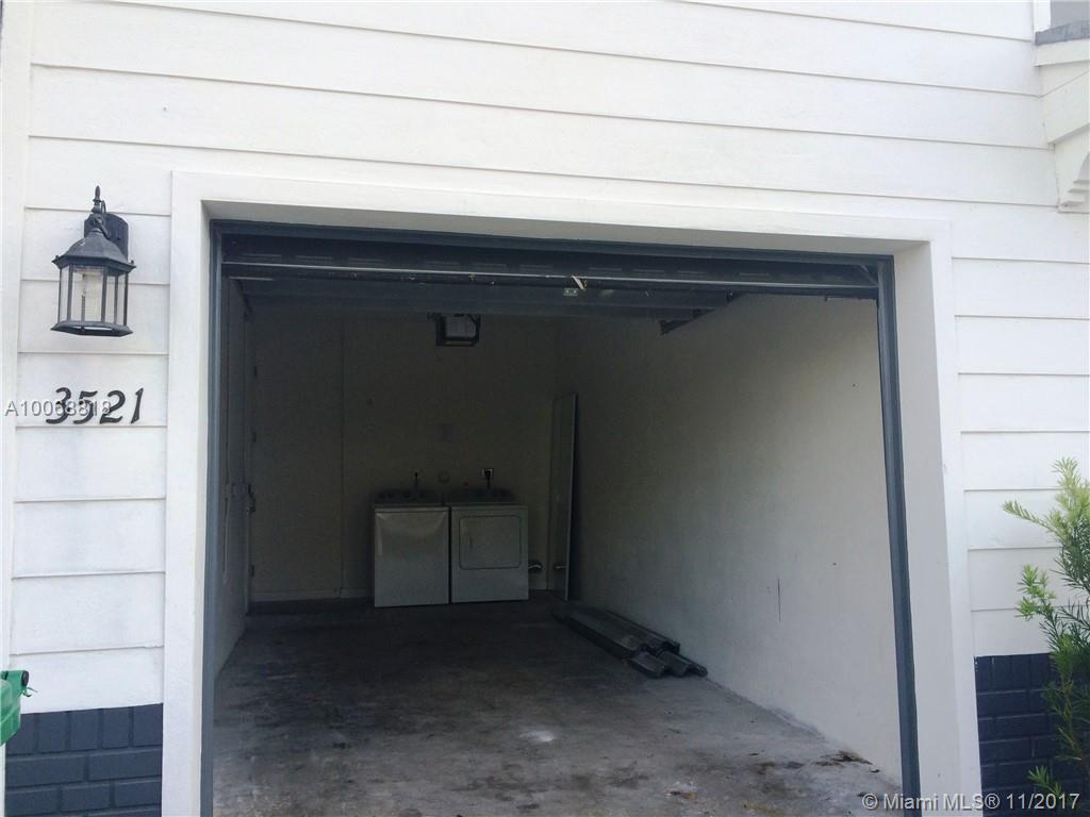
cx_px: 545
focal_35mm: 29
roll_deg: +0.6
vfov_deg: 48.2
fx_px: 913
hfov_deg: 61.7
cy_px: 408
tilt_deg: +4.4
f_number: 2.2
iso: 32
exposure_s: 1/423
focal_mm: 4.15
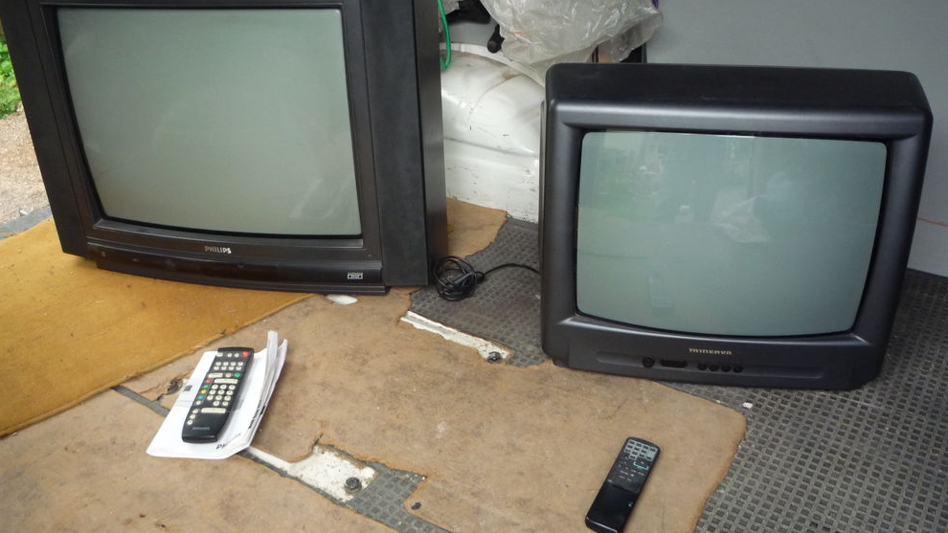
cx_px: 473
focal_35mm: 33
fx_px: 830
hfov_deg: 59.5
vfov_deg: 35.6
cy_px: 238
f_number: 3.3
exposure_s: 1/30
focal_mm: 5.2
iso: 250
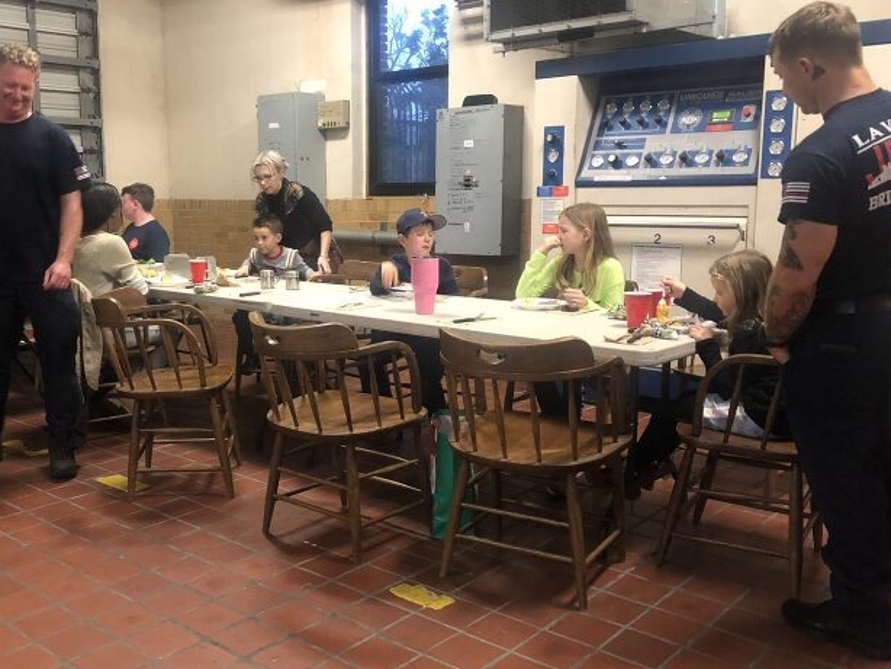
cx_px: 348
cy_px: 331
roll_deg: +0.8
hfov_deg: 52.2
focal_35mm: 35
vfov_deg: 40.7
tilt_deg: -7.3
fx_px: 901
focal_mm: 3.99
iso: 100
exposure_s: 1/9
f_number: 1.8
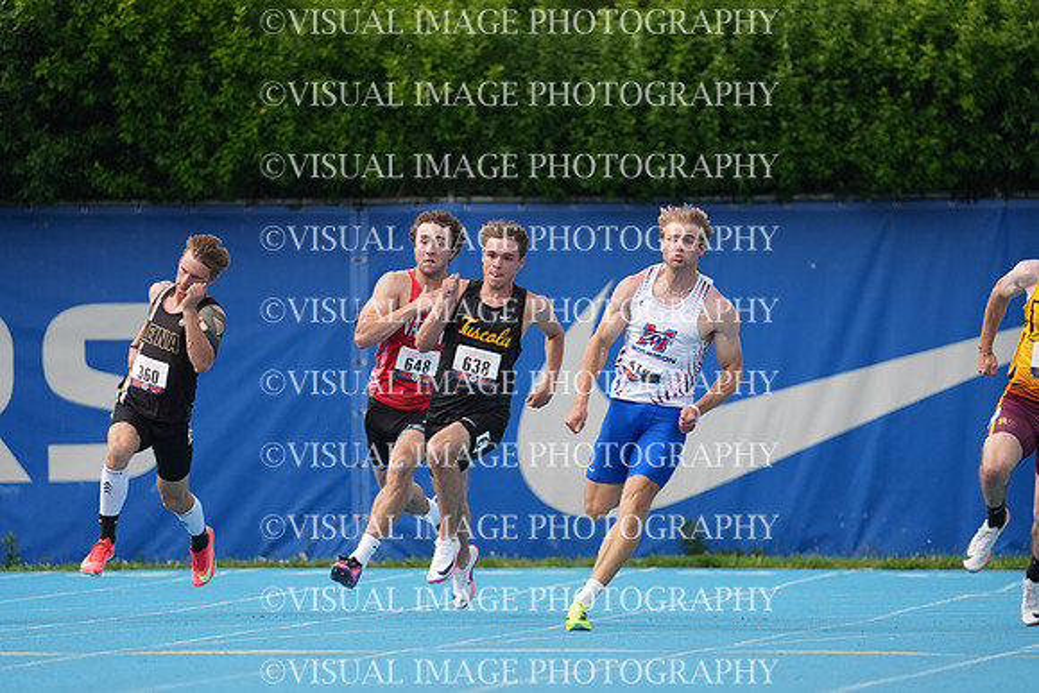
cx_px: 520
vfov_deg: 2.5
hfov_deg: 3.7
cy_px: 346
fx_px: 15963
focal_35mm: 553
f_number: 6.3
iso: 500
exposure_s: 1/1000
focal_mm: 553
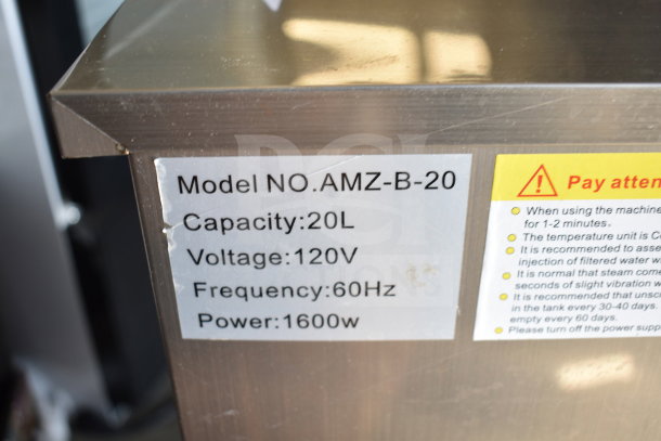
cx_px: 330
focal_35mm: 40
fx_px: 744
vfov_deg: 33.0
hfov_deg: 47.9
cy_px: 220
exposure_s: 1/60
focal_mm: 27
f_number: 4
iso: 200
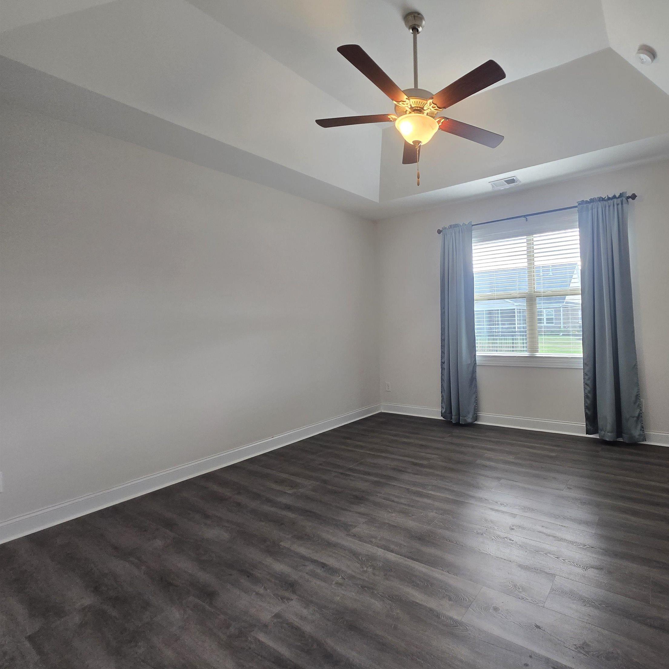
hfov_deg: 83.3
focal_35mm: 16
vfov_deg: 87.4
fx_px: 350
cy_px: 320
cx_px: 466
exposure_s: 1/60
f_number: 2.2
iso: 64
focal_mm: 1.7
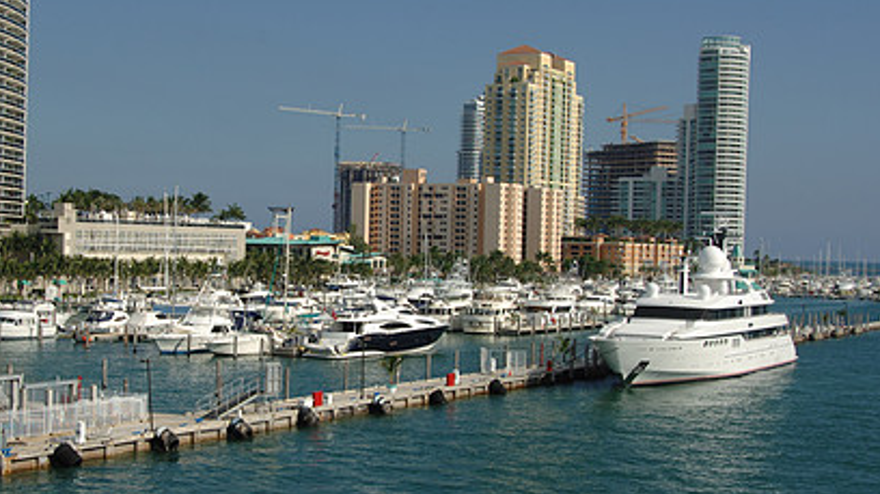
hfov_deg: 32.3
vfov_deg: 18.6
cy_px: 256
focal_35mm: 65
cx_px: 321
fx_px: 1510
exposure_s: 1/320
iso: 100
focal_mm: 29
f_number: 9
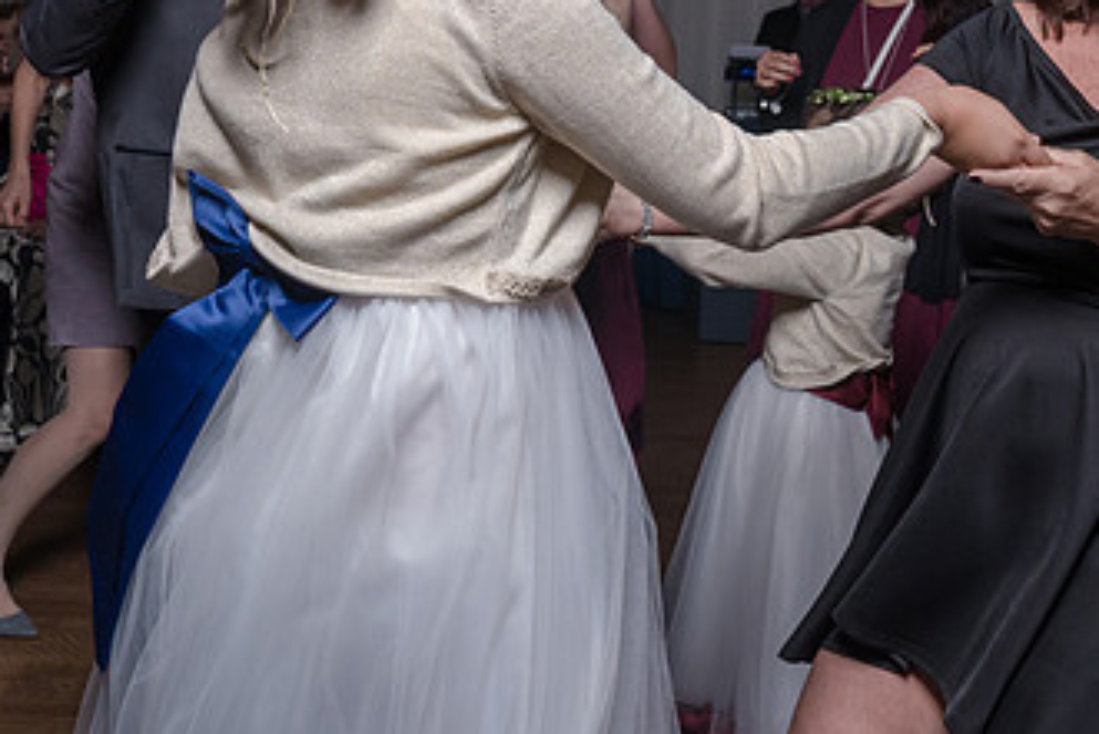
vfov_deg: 26.9
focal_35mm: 49
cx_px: 619
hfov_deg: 40.3
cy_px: 118
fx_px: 1496
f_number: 5.6
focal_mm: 24
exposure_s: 1/100
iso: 2000
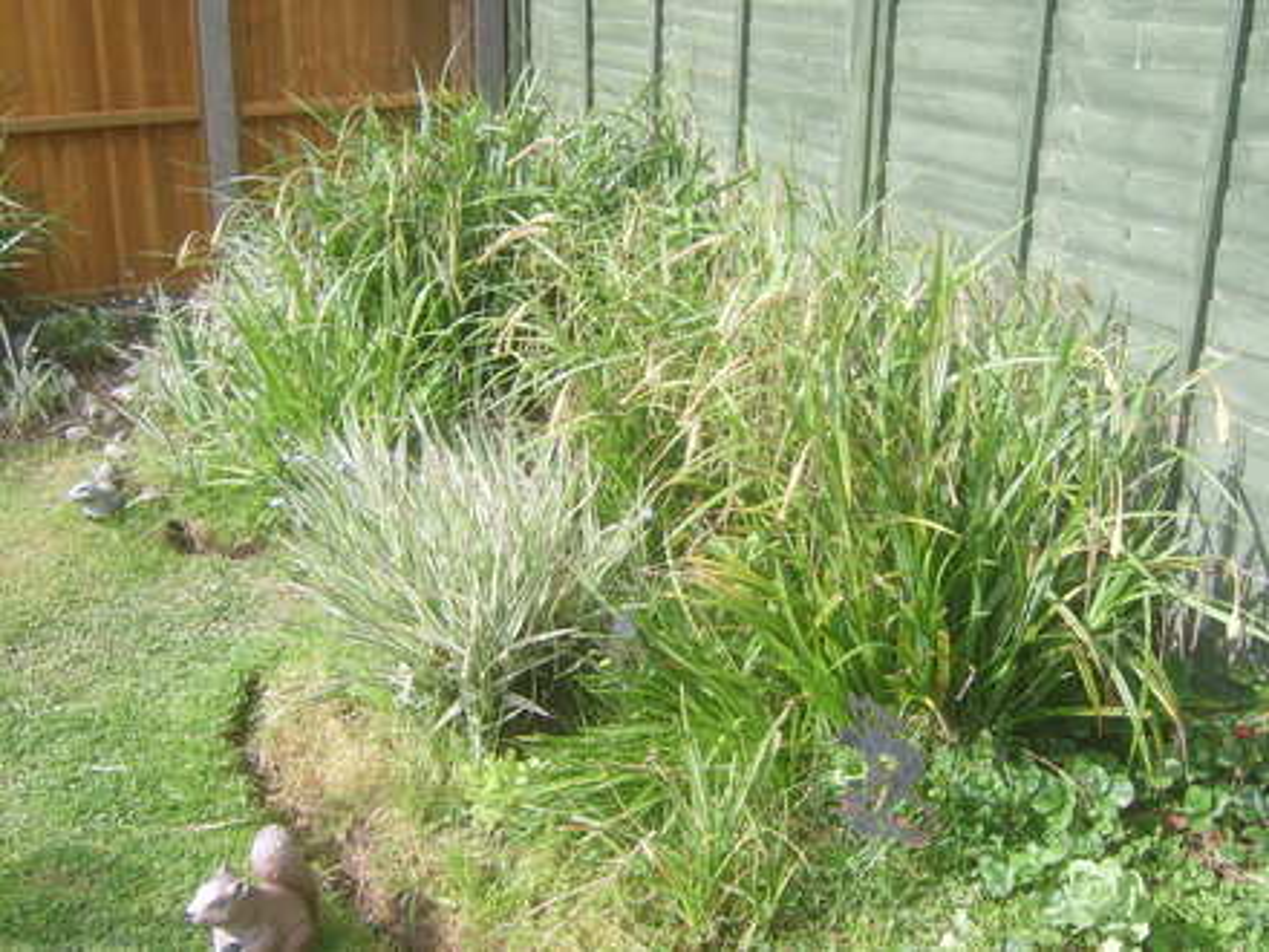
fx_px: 1136
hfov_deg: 58.4
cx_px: 634
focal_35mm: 31
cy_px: 476
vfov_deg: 45.4
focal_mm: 8.13
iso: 50
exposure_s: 1/176
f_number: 4
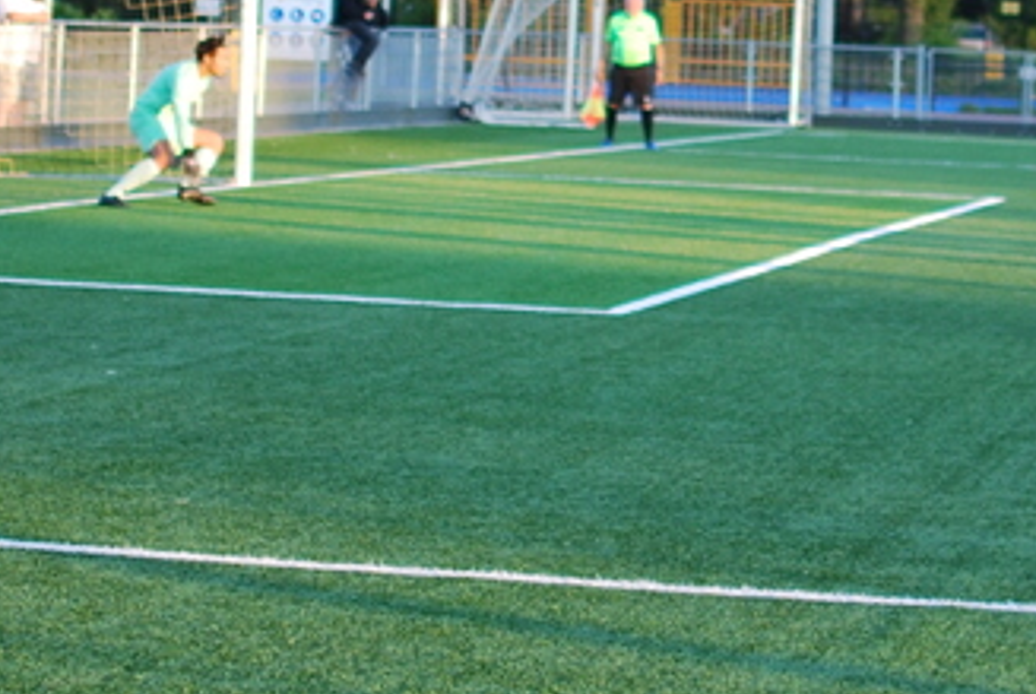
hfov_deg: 12.8
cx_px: 732
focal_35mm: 161
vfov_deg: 8.6
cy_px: 138
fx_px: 4626
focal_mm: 35
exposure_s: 1/500
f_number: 2
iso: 200
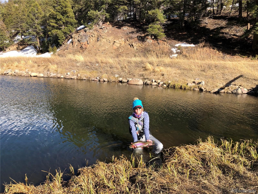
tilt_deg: -11.0
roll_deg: -2.2
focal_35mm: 28
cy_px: 97
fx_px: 209
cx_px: 129
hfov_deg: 63.4
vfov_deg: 49.7
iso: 20
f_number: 1.8
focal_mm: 3.99
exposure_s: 1/960
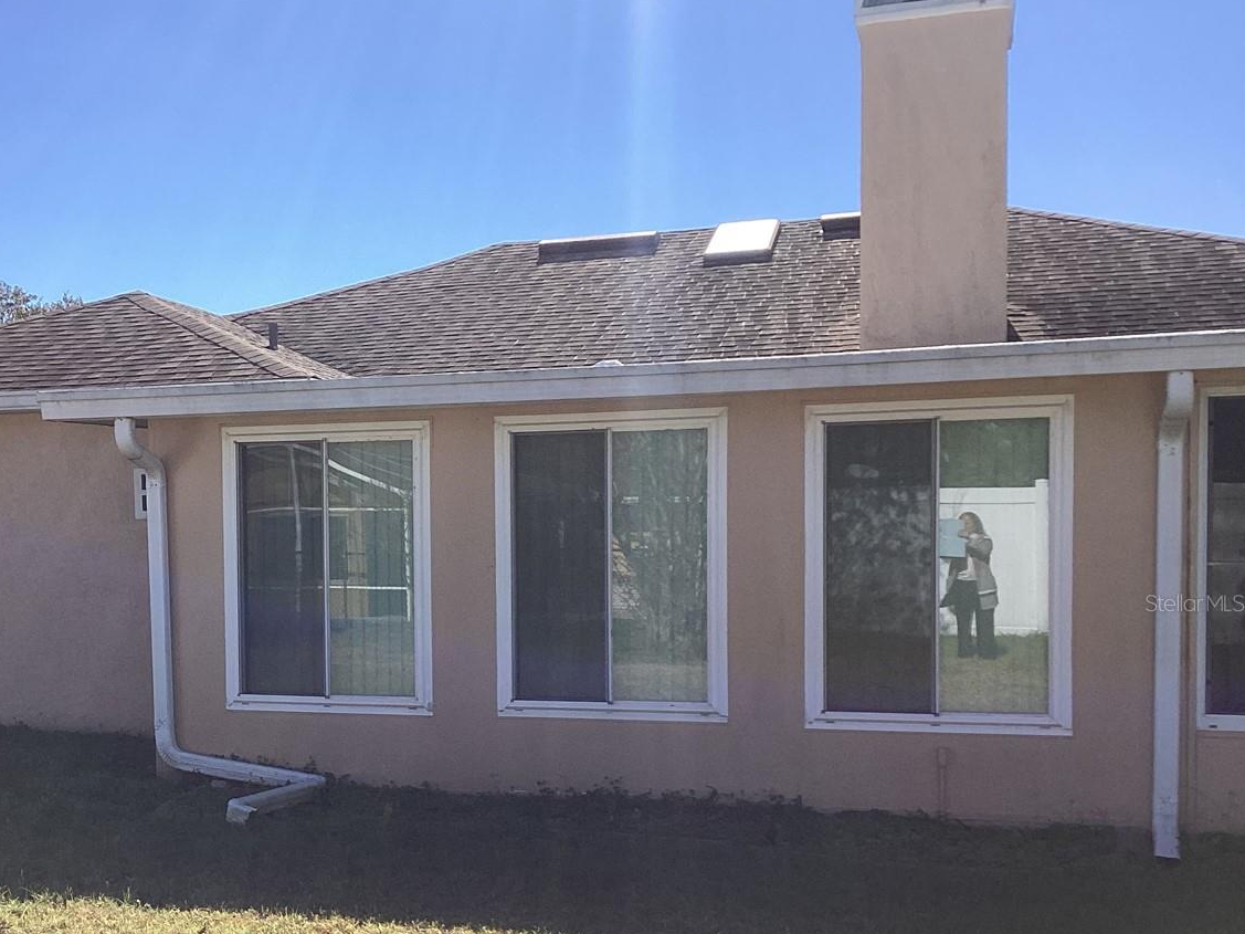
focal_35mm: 44
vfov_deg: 32.7
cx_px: 366
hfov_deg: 42.1
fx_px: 1582
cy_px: 602
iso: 25
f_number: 2.4
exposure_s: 1/1431
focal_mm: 3.3
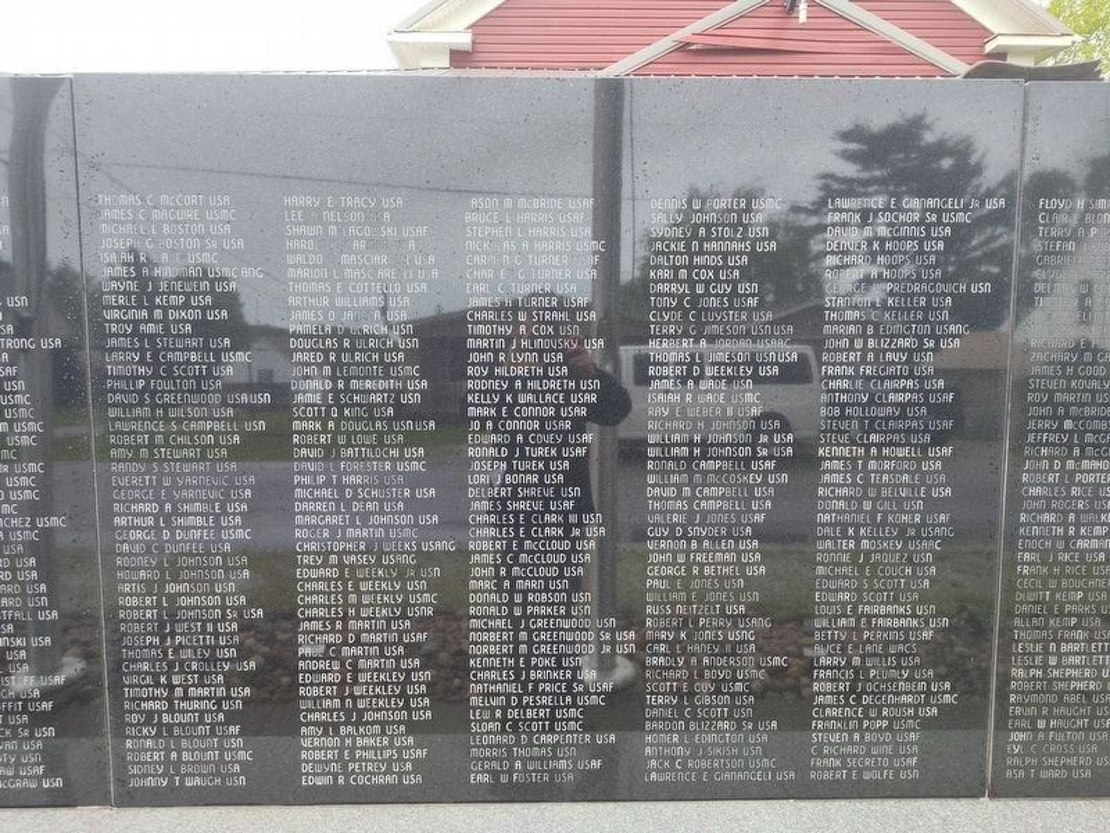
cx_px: 555
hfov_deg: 73.9
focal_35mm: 23
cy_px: 416
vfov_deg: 58.9
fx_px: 738
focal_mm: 5.56
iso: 100
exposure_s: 1/237
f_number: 1.8
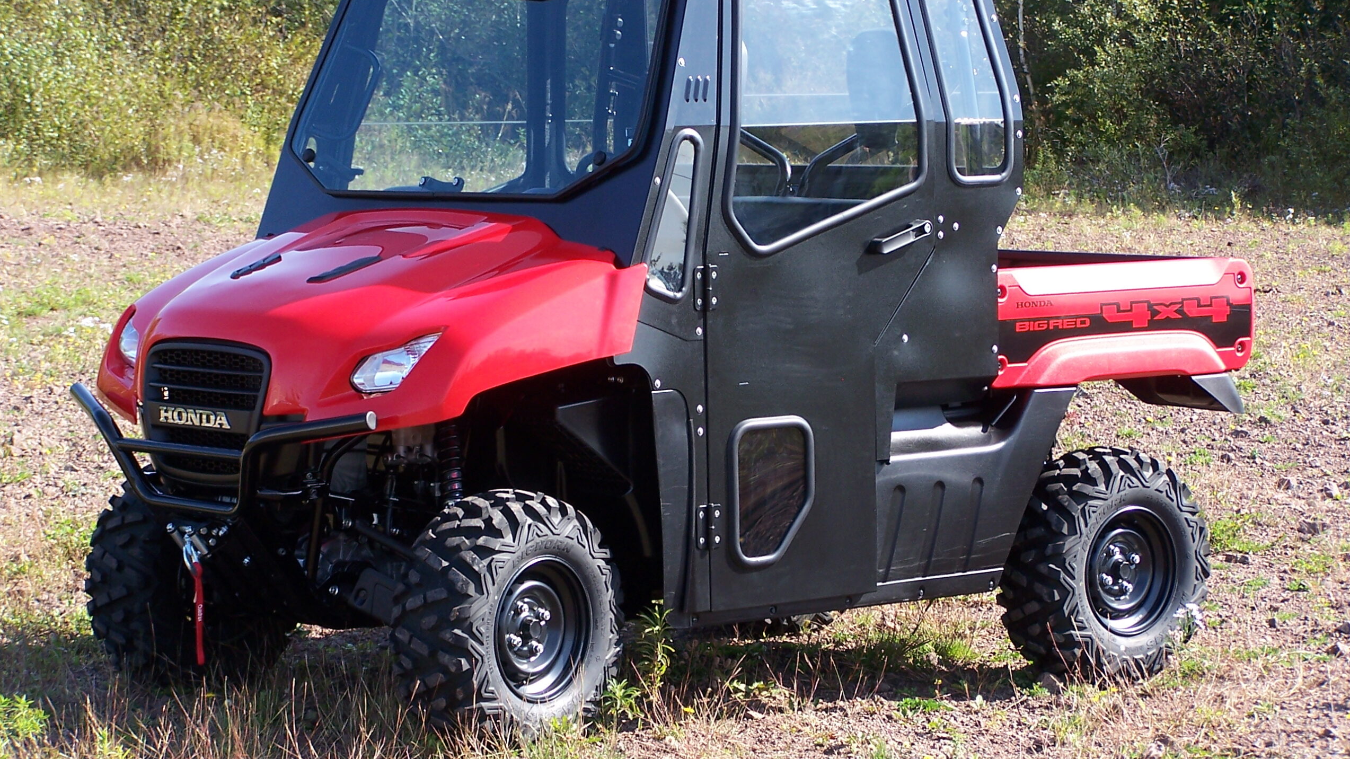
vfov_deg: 10.5
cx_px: 674
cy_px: 306
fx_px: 4116
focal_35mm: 115
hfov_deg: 18.6
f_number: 3.2
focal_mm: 17.5
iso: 80
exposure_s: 1/250
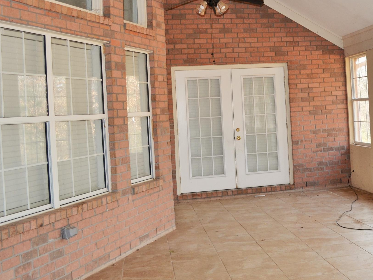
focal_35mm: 48
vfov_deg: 30.1
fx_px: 517
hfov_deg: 38.0
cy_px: 93
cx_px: 304
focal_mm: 18
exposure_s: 1/125
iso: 200
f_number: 4
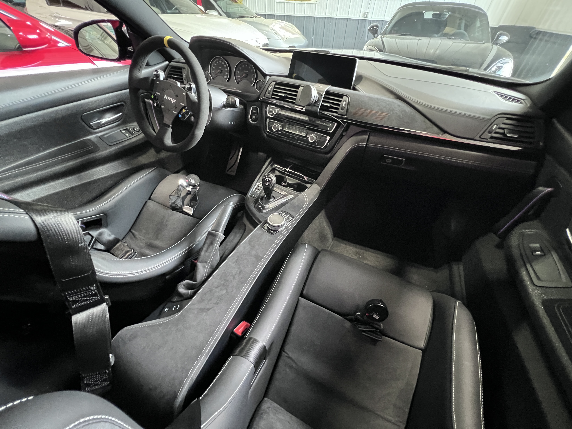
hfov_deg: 106.2
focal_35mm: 13
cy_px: 214
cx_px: 286
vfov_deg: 89.9
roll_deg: -2.4
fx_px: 215
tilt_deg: -41.6
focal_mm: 1.57
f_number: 1.8
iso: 1000
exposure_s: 1/30
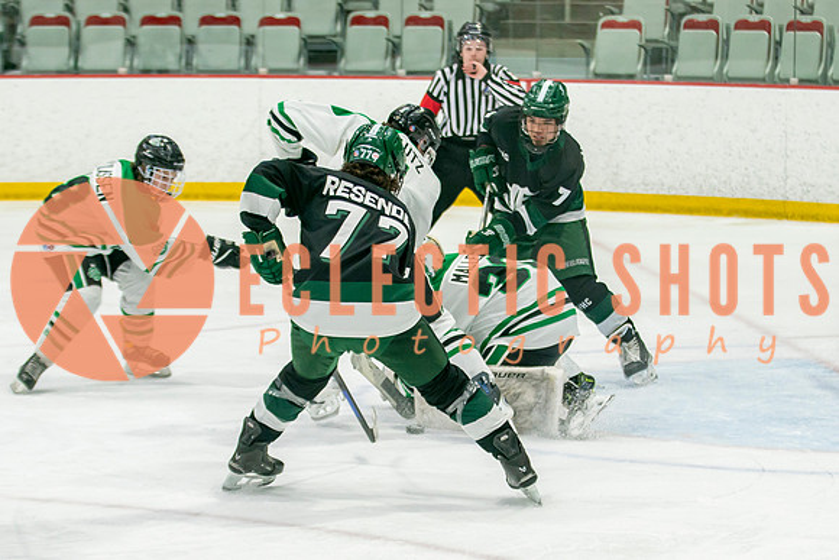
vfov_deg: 9.6
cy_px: 319
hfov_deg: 14.3
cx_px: 443
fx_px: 3337
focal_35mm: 143
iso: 800
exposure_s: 1/640
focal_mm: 70
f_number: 3.2
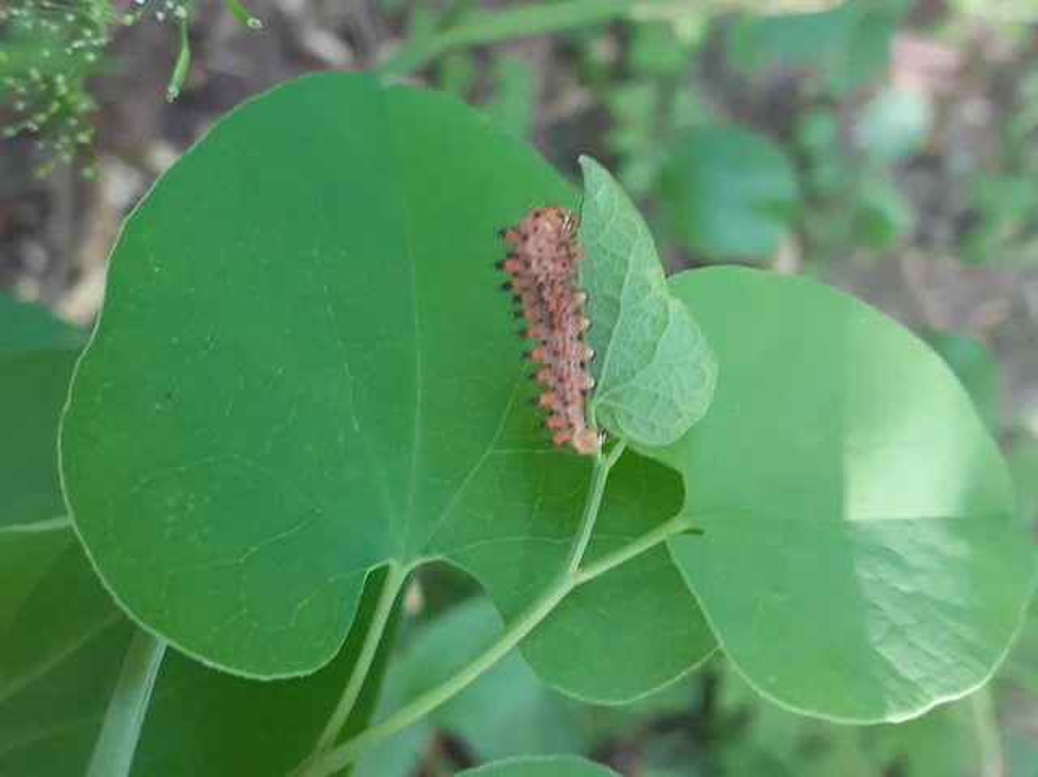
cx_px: 519
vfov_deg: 51.3
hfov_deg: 65.4
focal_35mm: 27
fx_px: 809
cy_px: 388
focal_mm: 3.6
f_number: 1.9
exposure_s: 1/50
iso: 160
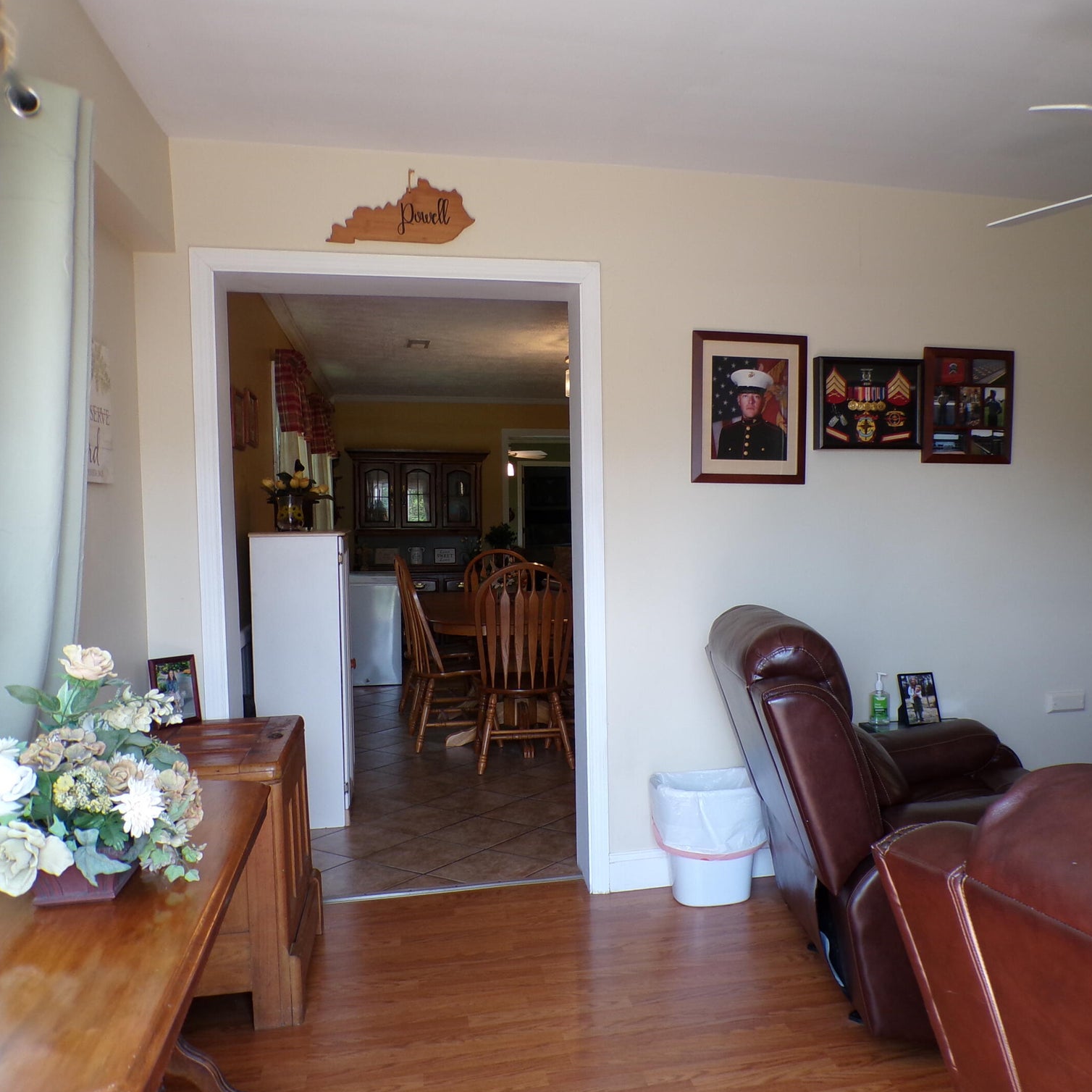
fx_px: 1071
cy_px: 566
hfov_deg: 53.6
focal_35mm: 30
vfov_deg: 54.0
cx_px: 668
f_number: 3
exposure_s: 1/45
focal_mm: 4.3
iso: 100
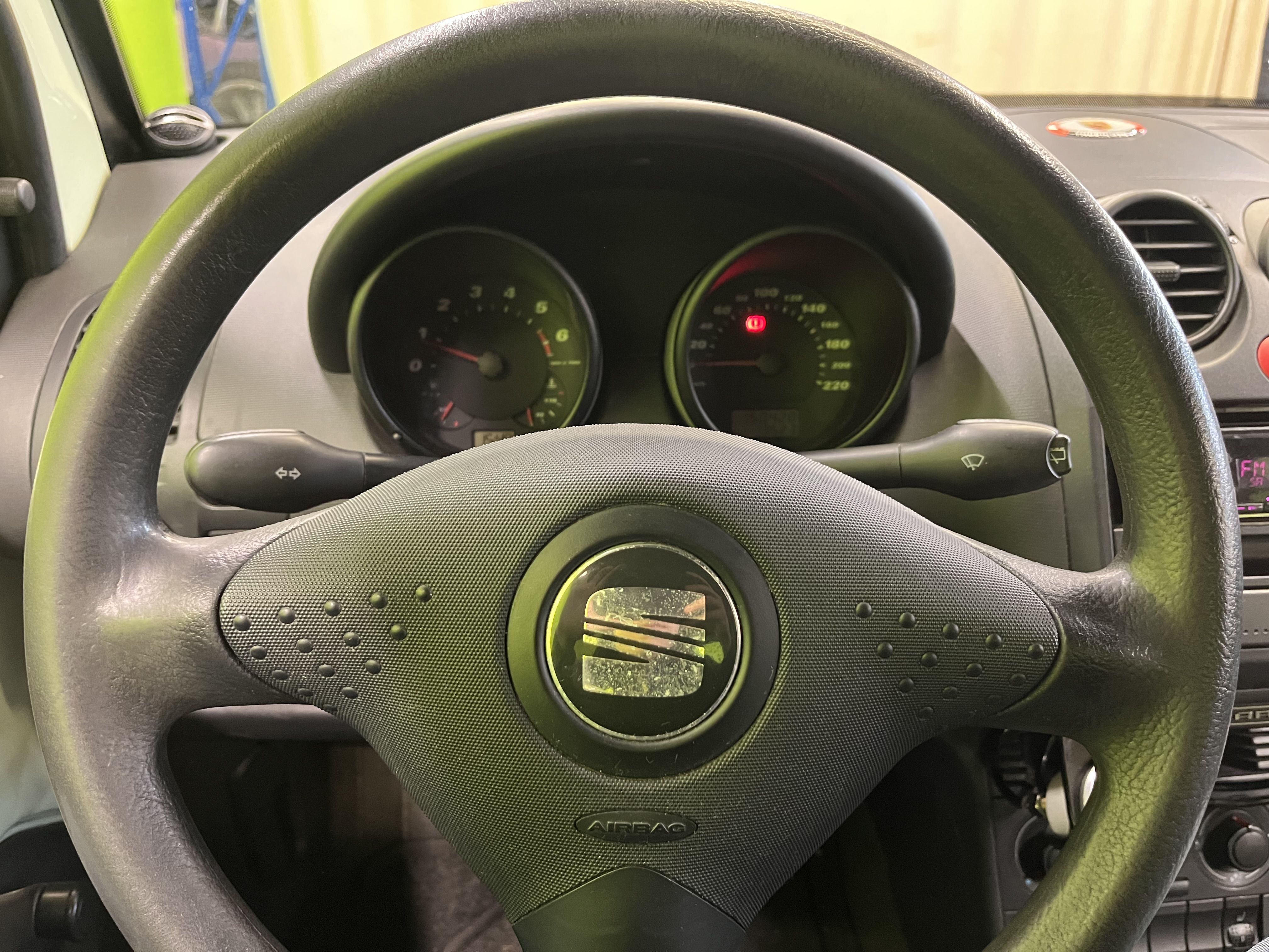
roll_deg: +0.3
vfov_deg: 53.1
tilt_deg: -22.7
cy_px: 476
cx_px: 634
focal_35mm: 26
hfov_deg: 67.3
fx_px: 953
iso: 500
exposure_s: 1/33
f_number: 1.6
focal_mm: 5.1
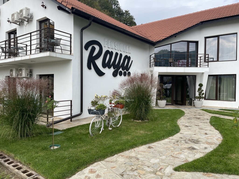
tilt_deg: -1.7
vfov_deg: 53.1
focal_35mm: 26
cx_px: 120
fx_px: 180
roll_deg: -0.2
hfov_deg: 67.3
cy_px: 90
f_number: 1.6
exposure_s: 1/2174
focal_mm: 4.2
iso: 32
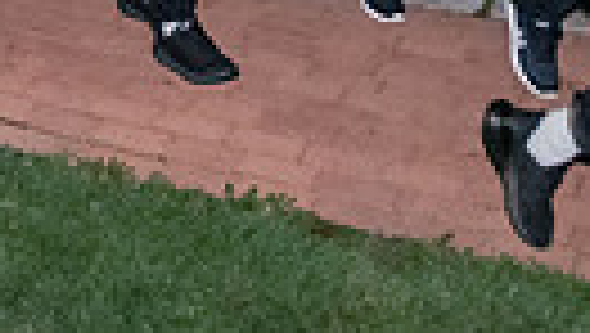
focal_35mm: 102
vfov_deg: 10.4
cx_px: 5
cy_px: -439
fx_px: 1597
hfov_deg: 20.3
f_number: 2.8
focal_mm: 22
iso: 12800
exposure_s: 1/60
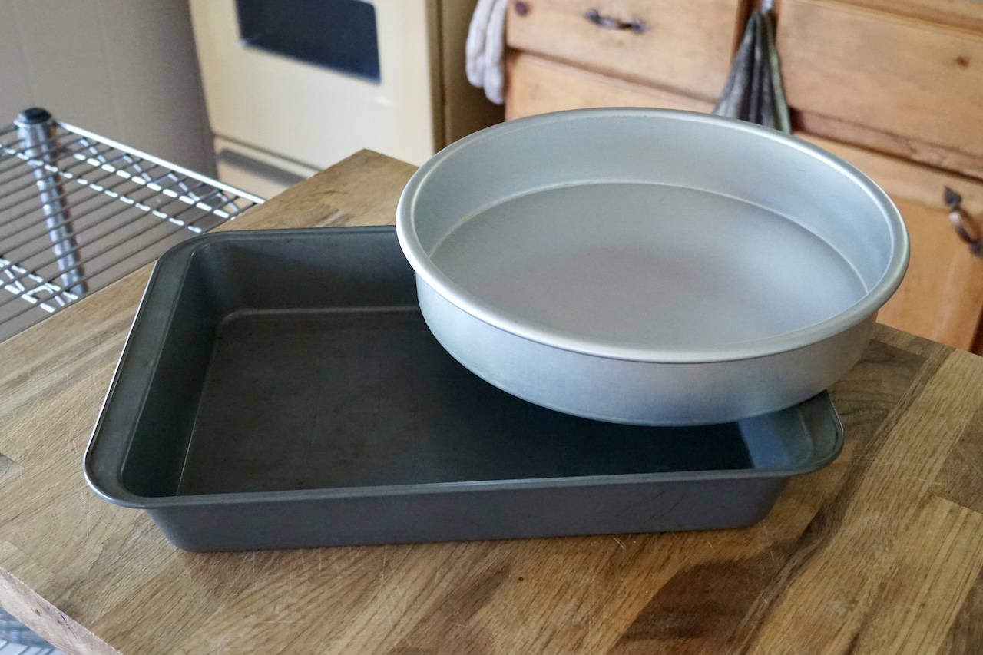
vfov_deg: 43.6
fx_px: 819
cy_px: 328
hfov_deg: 61.9
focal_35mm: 30
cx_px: 492
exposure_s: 1/160
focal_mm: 20
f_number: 4
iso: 4000
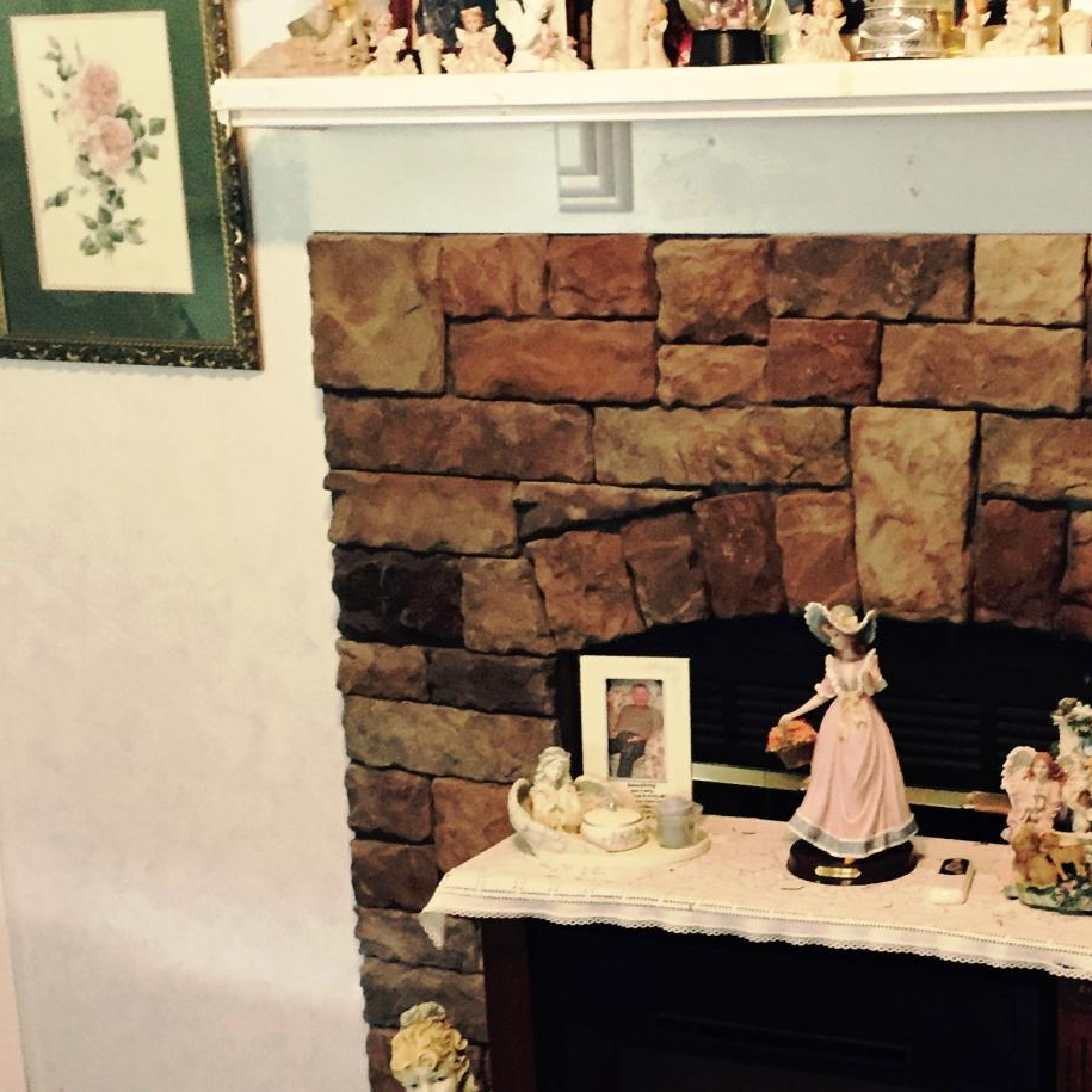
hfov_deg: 29.9
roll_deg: -1.0
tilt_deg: -16.4
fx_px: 1999
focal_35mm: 56
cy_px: 735
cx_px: 853
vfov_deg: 30.3
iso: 250
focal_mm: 4.15
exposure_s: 1/30
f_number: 2.2
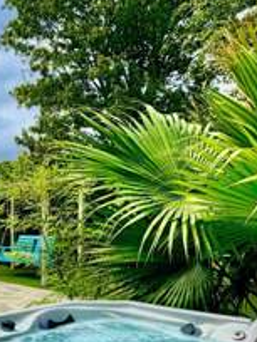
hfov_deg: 29.7
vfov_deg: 40.3
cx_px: -24
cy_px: 295
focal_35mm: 44
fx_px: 436
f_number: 2.2
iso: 20
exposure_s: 1/1087
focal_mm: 2.22
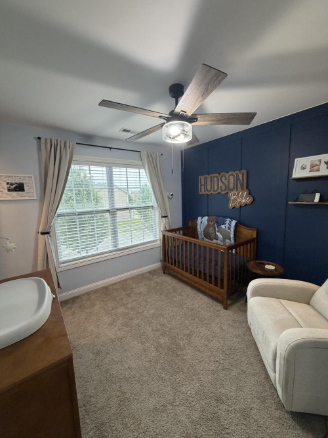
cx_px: 164
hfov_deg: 85.7
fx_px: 177
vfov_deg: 102.1
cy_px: 219
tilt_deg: -6.5
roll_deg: +1.7
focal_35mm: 14
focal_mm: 2.22
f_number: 2.2
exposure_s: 1/60
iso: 320
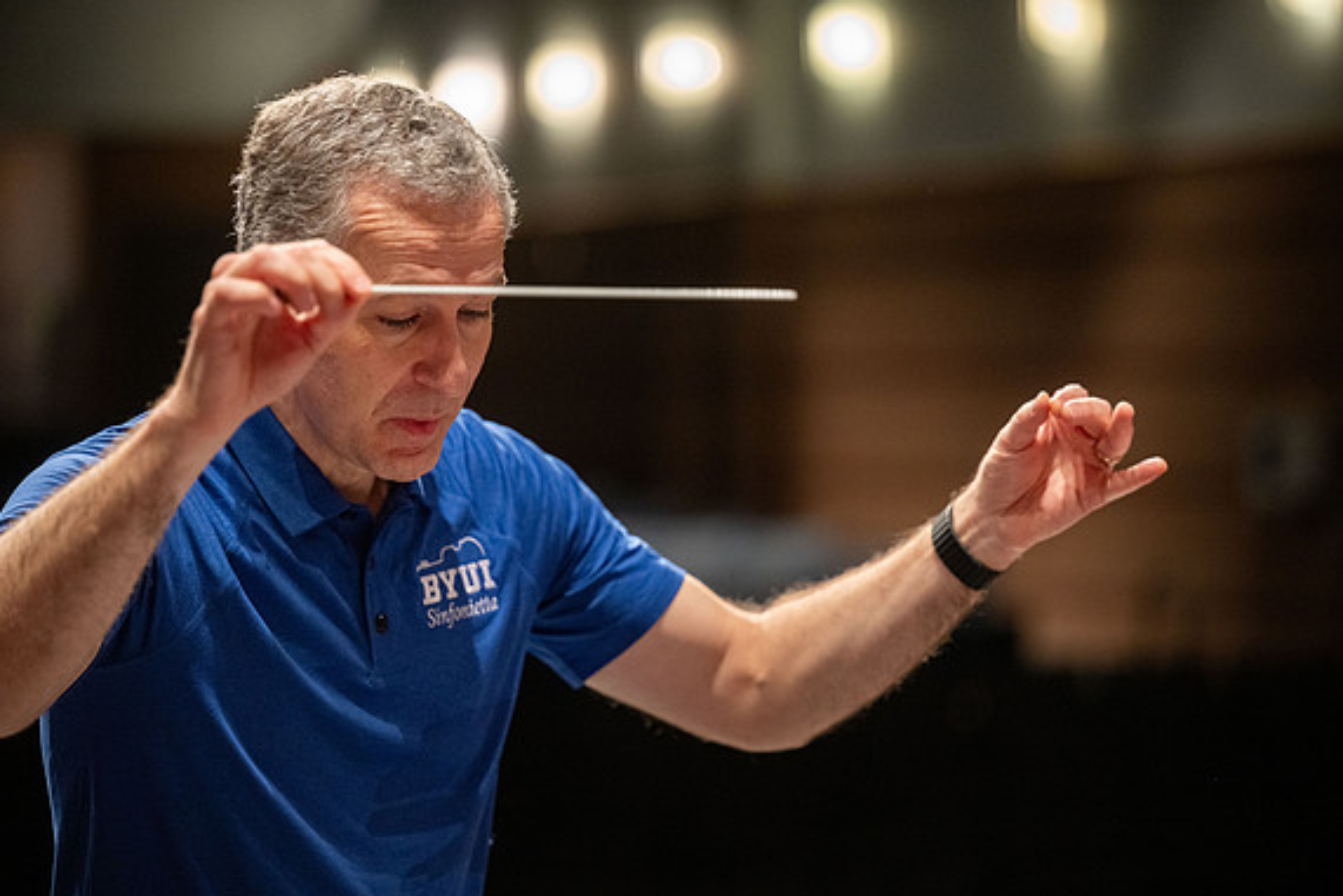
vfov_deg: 10.4
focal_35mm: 132
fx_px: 4925
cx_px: 663
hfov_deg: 15.5
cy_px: 446
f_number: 2.8
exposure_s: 1/320
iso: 3200
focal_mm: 130
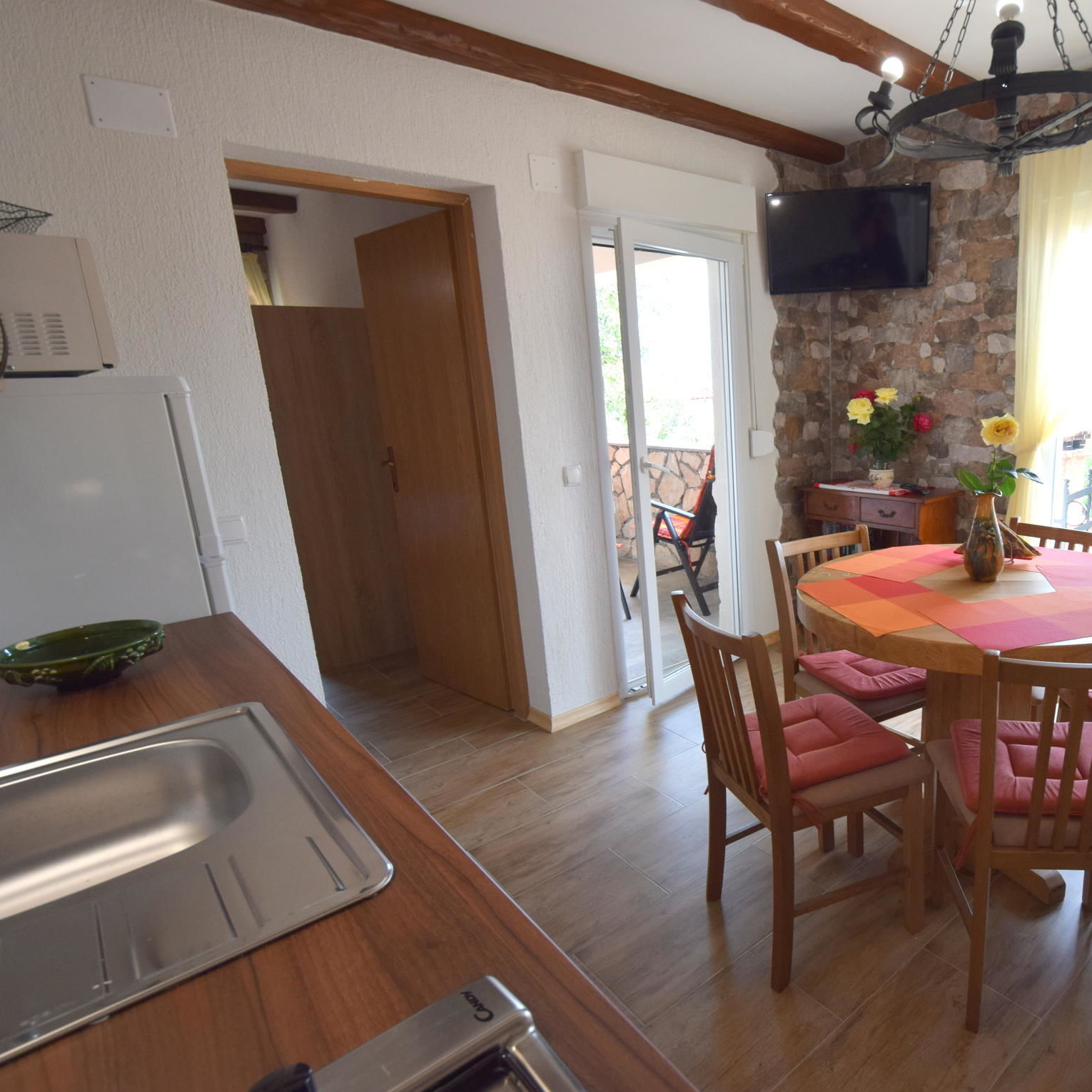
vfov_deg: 74.8
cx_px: 752
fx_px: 714
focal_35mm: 20
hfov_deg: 72.0
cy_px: 536
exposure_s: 1/125
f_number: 5.6
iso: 400
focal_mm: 10
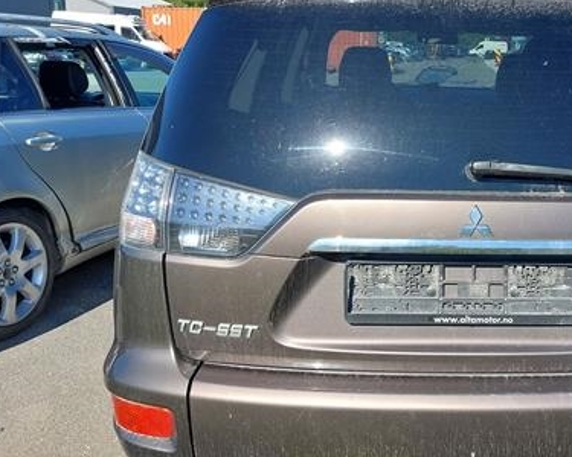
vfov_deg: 37.3
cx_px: 445
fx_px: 677
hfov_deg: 43.9
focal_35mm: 40
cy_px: 201
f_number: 1.8
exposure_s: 1/684
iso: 25
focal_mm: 5.23
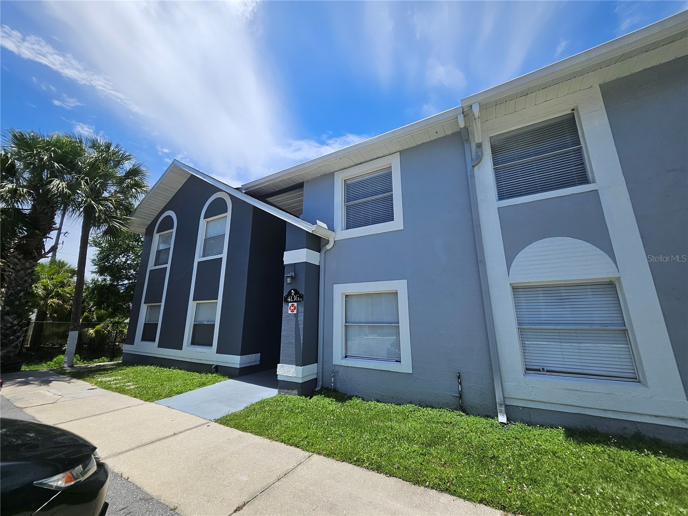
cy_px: 258
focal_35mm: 13
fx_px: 258
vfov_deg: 89.9
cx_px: 344
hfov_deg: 106.2
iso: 32
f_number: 2.2
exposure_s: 1/1554
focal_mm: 1.74
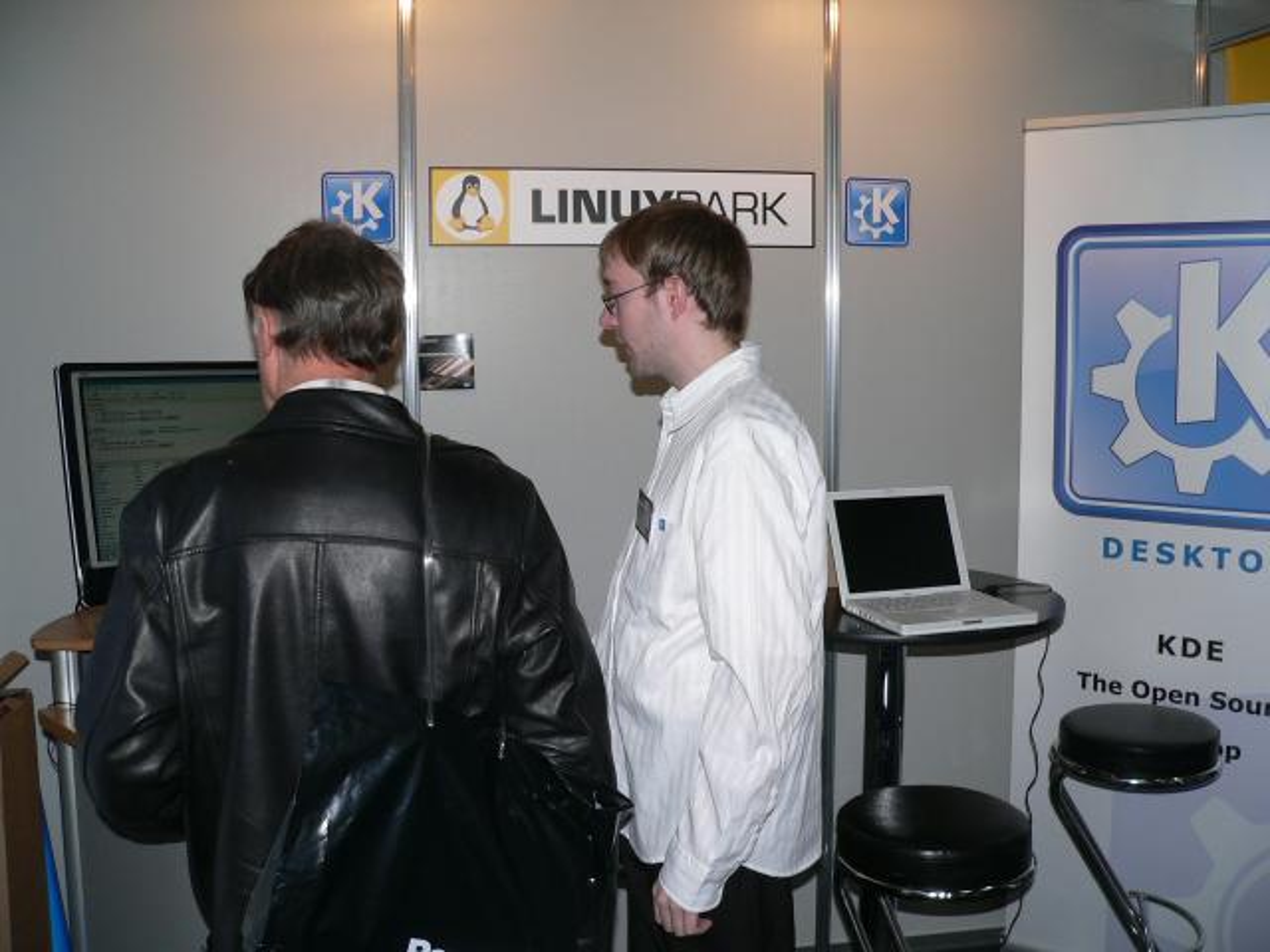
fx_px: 1321
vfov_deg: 39.7
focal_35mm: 36
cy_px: 476
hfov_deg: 51.4
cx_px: 635
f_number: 2.8
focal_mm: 6
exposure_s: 1/250
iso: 100
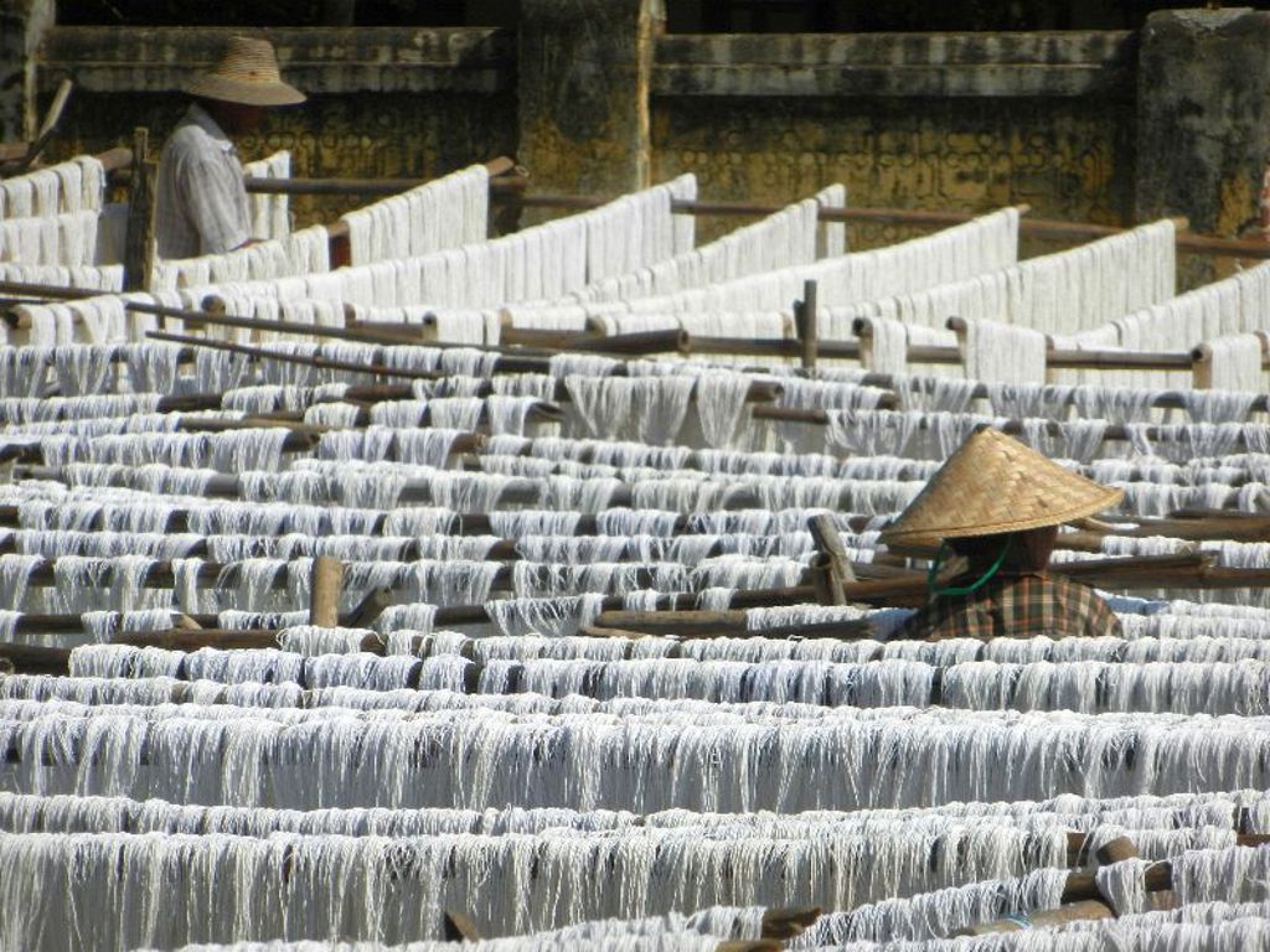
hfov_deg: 5.9
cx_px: 635
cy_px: 476
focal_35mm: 338
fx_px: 12401
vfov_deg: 4.4
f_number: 5.3
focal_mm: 60.8
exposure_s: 1/1600
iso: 160
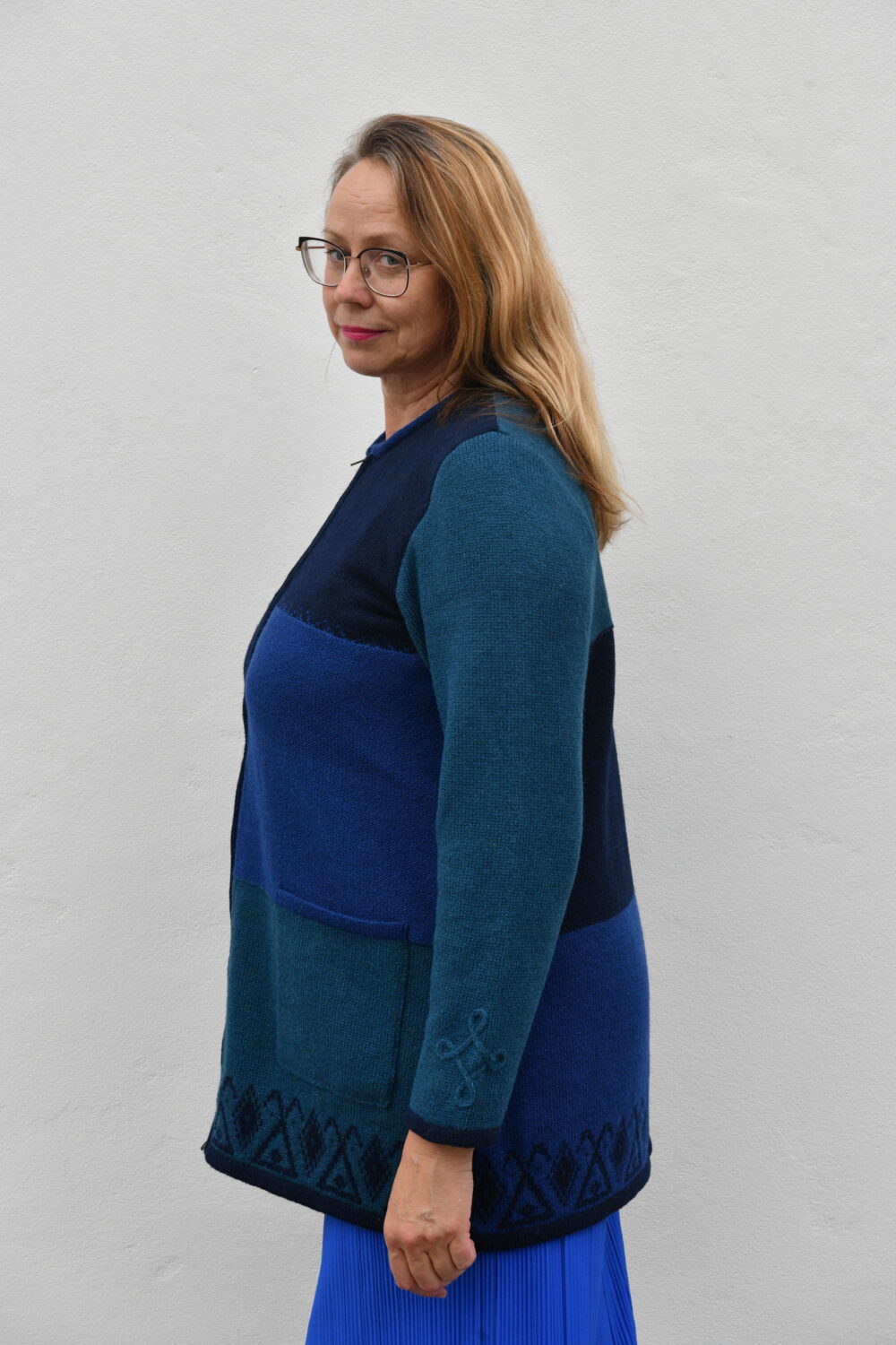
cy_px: 672
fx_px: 2613
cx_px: 448
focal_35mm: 70
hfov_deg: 19.5
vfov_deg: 28.8
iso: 1600
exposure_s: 1/500
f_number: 11
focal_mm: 70
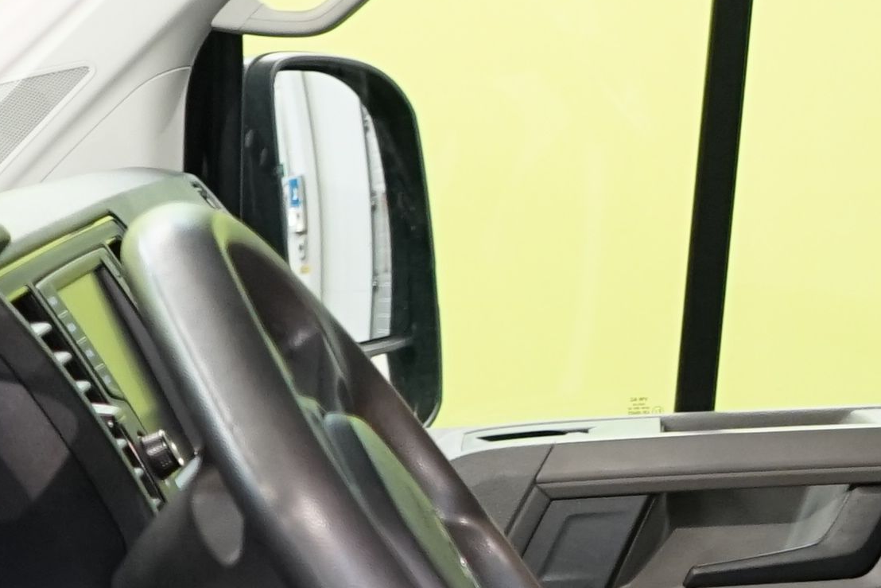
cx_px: 1320
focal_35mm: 157
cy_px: 461
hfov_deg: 12.4
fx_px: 3842
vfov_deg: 8.7
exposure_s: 1/50
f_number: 3.5
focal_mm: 29
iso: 1250
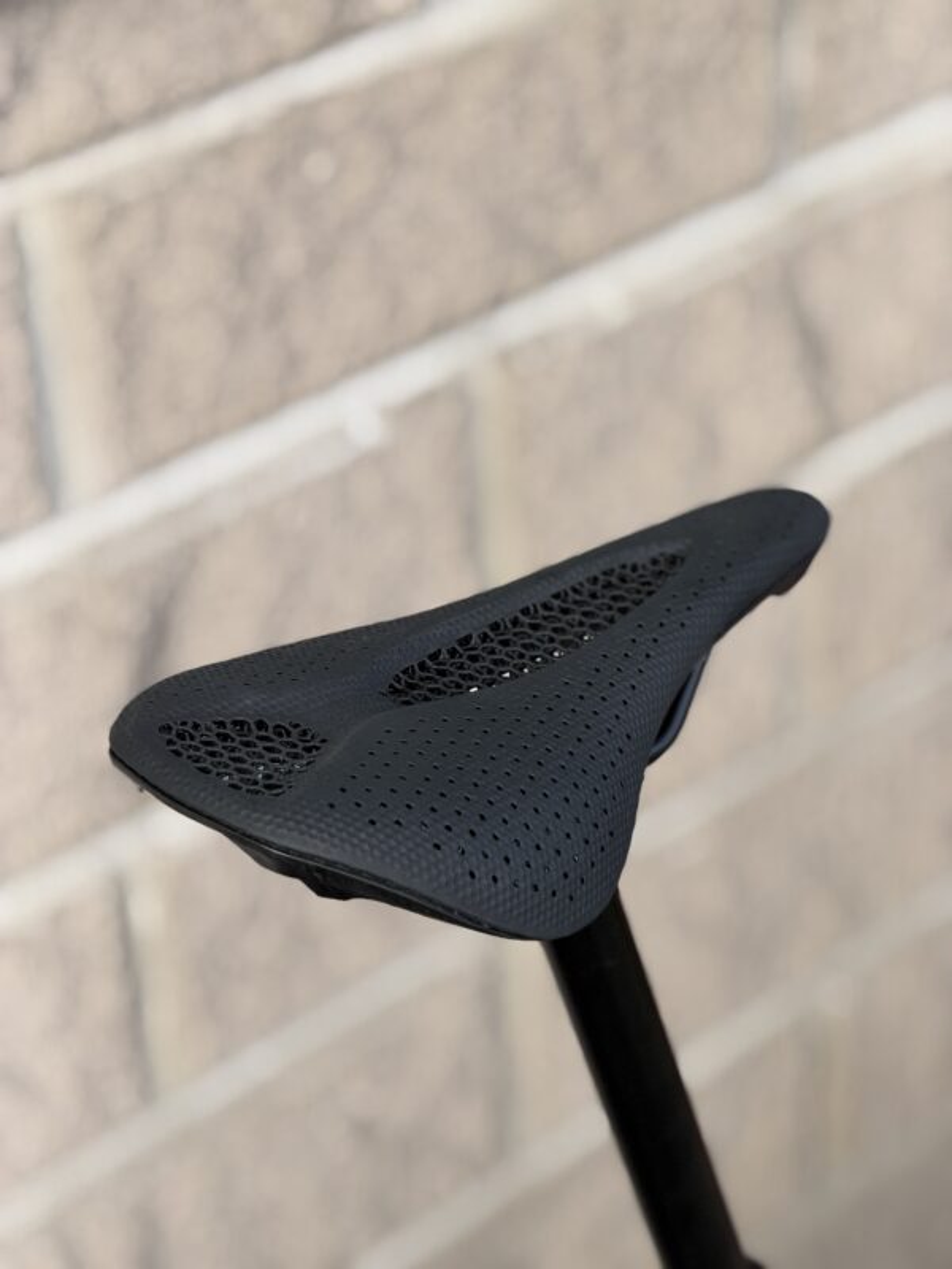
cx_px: 476
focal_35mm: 100
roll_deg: +3.2
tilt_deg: -31.9
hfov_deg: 14.8
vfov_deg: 19.6
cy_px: 634
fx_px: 3667
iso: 50
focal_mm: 16.89
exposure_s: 1/269
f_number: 2.8
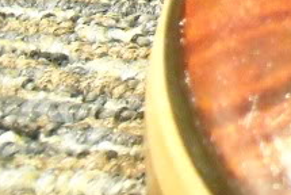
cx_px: 563
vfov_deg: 7.6
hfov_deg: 10.9
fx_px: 1400
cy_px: -211
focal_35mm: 173
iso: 800
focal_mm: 5.7
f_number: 2.8
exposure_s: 1/20
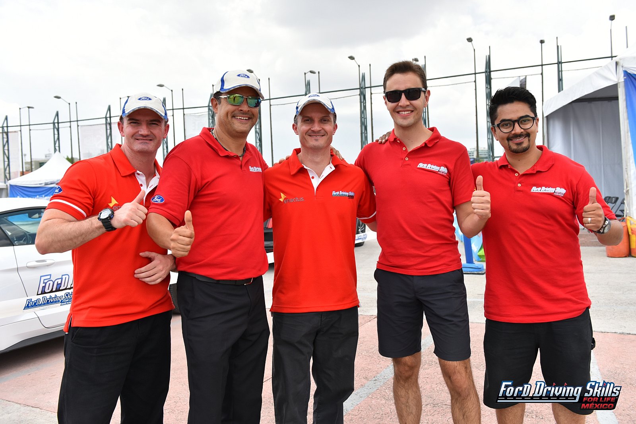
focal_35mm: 32
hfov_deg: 58.7
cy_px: 212
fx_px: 565
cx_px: 318
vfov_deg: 41.1
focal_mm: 32
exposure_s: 1/1600
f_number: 4
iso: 400
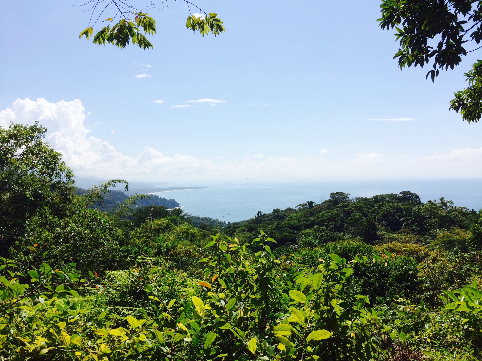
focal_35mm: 30
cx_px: 241
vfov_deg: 46.8
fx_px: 418
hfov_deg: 60.0
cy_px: 180
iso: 40
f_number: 2.2
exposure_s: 1/4566
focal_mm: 4.12
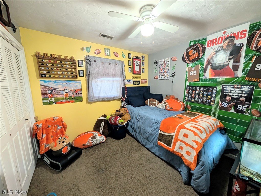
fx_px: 91
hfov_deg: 110.5
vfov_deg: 94.6
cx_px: 130
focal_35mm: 12
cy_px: 98
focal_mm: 2.02
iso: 85
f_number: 1.7
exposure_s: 1/24
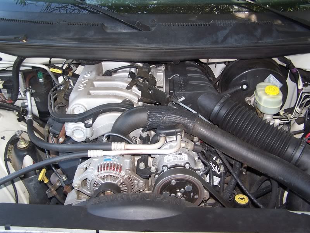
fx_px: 340
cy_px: 116
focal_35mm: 38
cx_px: 155
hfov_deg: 49.0
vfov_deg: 37.7
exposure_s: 1/60
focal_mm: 6.3
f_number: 2.8
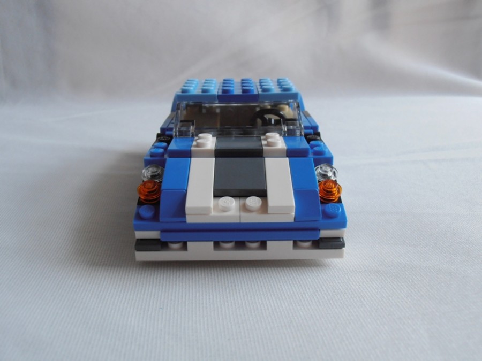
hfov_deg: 50.1
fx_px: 515
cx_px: 241
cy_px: 180
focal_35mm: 37
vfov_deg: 38.7
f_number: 3.9
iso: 80
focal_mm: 6.61
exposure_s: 1/125
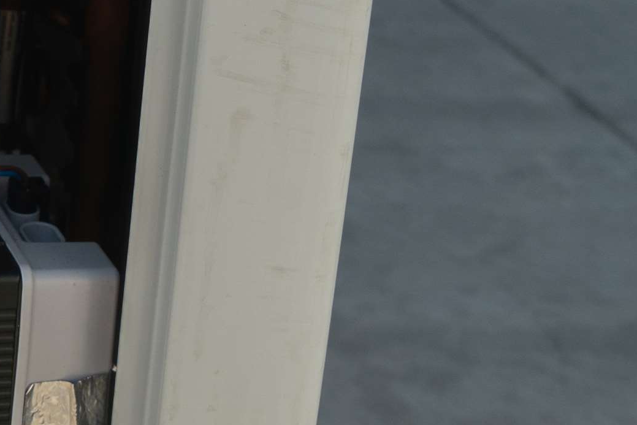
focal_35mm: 97
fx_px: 1716
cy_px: -48
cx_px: -291
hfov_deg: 18.8
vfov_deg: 13.8
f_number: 7.1
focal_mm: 24
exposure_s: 1/60
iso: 100
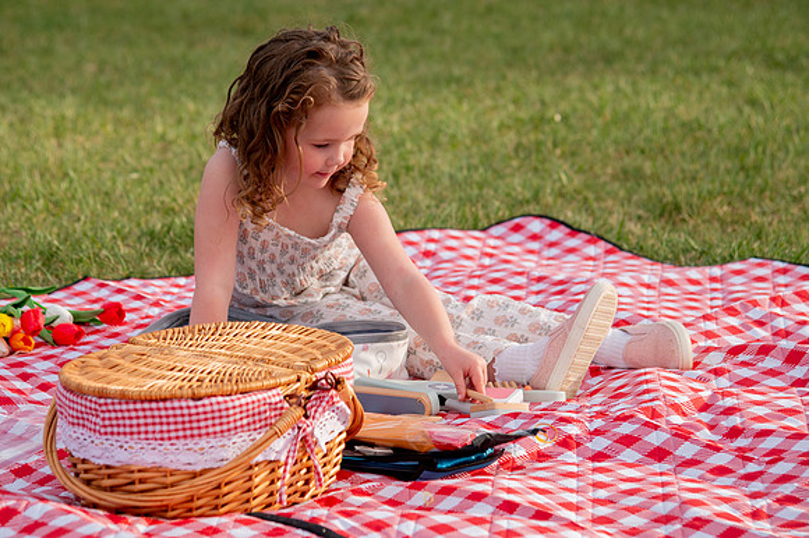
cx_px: 358
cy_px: 233
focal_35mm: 124
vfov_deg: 11.1
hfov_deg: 16.6
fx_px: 2775
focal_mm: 95
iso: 200
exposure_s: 1/640
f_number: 5
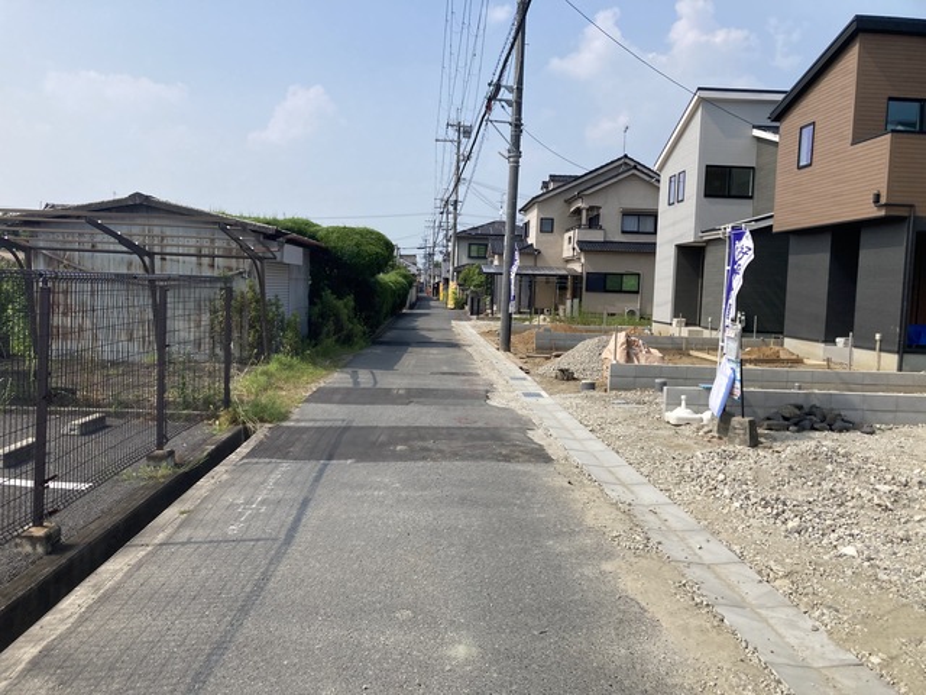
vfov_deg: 49.7
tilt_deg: -2.0
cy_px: 348
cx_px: 463
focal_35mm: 28
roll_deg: -3.3
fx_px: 749
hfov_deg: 63.4
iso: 20
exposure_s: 1/2288
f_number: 1.8
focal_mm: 3.99
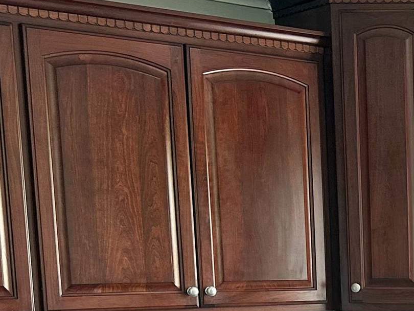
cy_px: 444
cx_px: 515
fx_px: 1089
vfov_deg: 15.2
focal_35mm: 91
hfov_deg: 20.0
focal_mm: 6.86
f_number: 1.78
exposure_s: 1/60
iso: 160
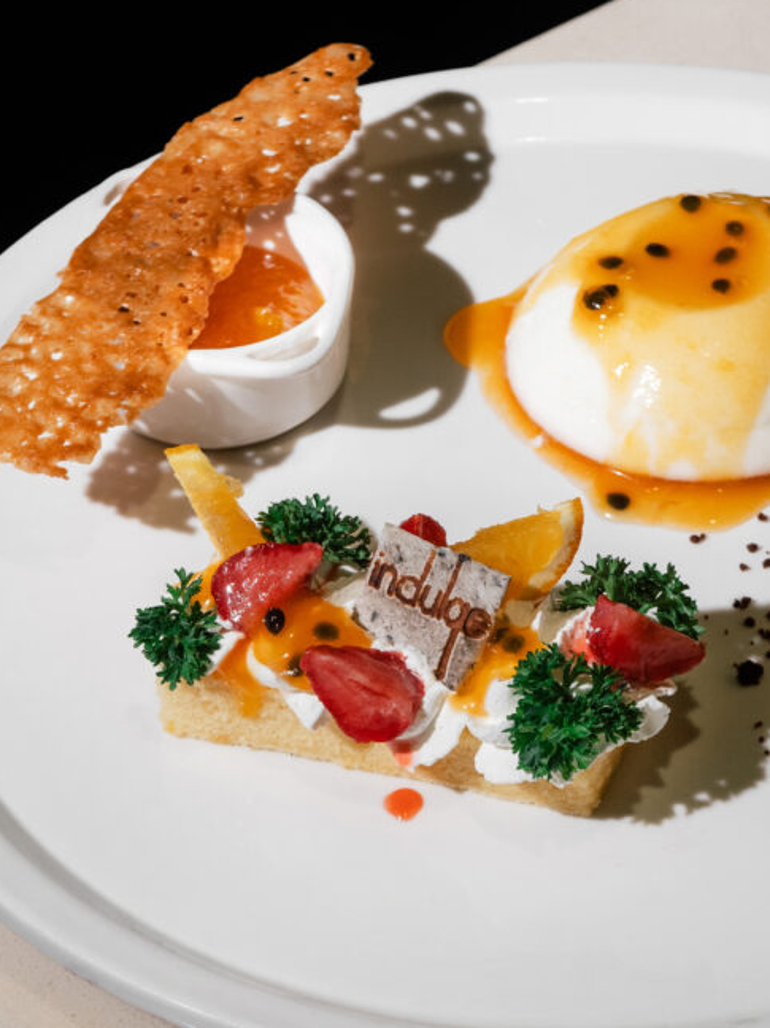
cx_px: 484
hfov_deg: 7.8
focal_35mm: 190
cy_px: 537
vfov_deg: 10.4
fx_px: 5637
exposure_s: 1/60
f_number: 5
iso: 400
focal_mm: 60
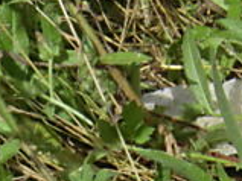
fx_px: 2669
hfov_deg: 5.1
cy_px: -233
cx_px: 566
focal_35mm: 382
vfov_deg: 3.8
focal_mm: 13.6
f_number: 4.6
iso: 64
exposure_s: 1/1000
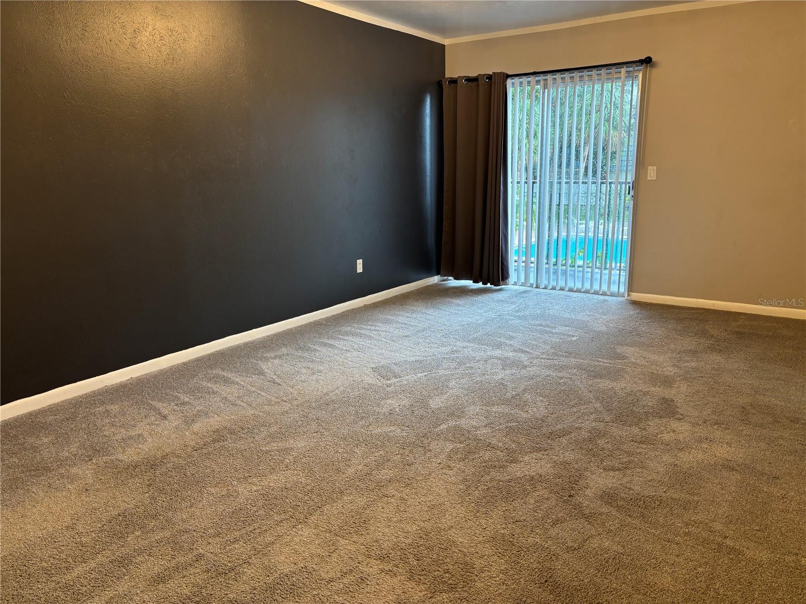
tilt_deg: -12.4
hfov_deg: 67.3
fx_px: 605
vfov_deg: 53.1
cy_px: 302
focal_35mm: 26
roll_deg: +0.7
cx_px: 403
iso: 80
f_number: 1.6
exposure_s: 1/60
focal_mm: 5.96
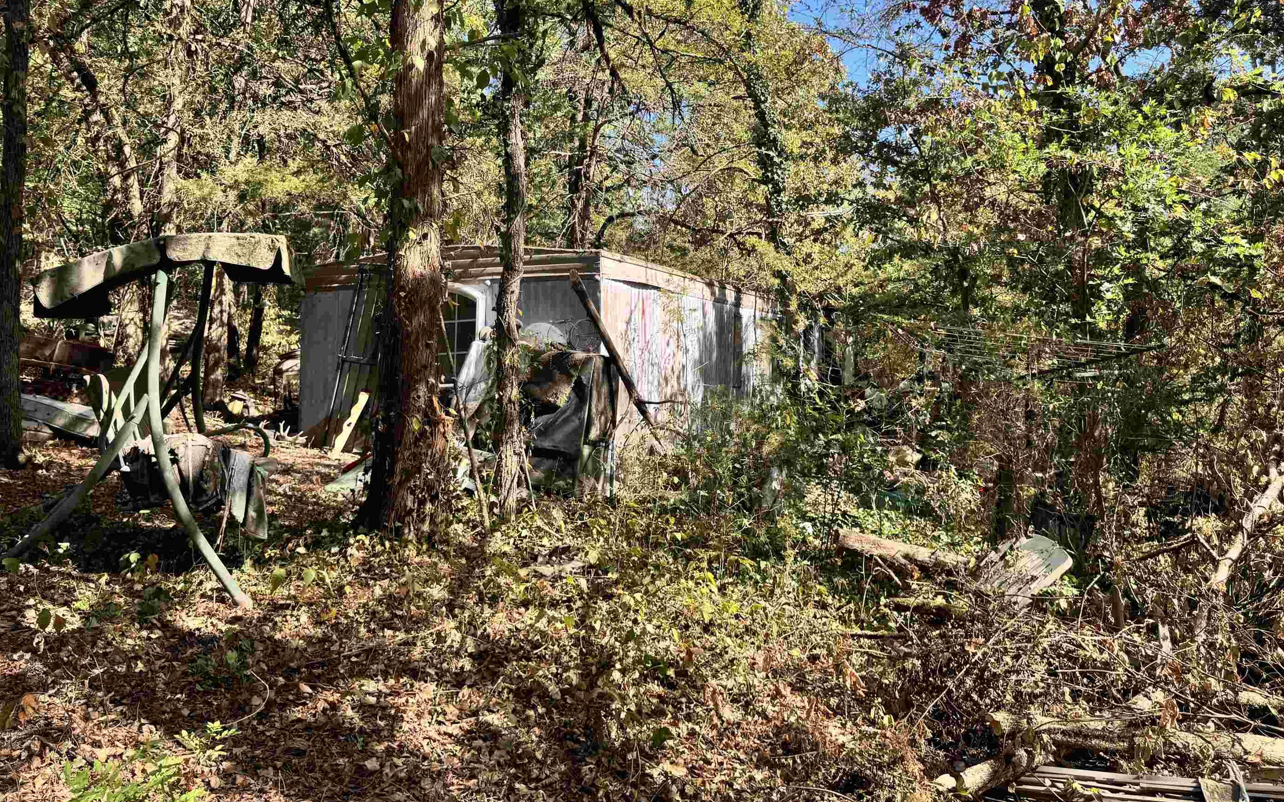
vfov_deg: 44.1
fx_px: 980
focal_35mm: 28
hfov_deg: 66.5
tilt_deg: +0.6
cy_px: 293
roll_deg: -3.0
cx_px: 652
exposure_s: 1/812
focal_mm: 6.76
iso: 80
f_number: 1.78
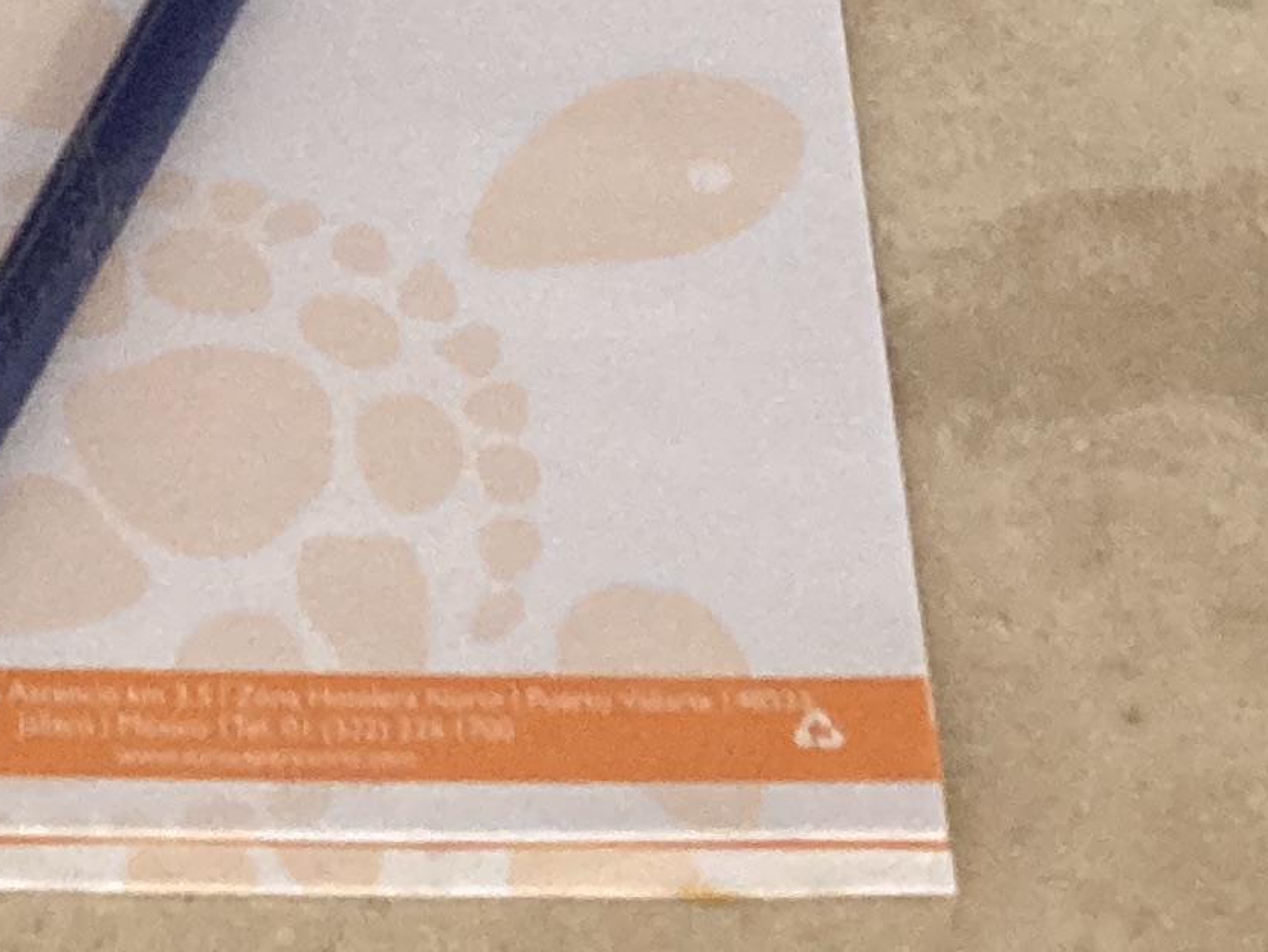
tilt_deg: -38.3
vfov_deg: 9.9
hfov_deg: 14.3
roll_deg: -0.5
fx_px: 4983
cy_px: -1138
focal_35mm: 136
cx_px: 101
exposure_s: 1/30
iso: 320
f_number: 1.8
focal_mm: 3.99
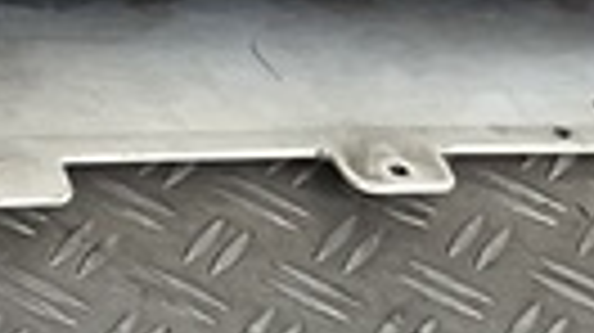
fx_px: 3793
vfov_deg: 4.9
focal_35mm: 241
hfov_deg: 8.0
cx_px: -999
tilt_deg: -32.5
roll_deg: -5.7
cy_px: -446
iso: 16
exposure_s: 1/120
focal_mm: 3
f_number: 1.8
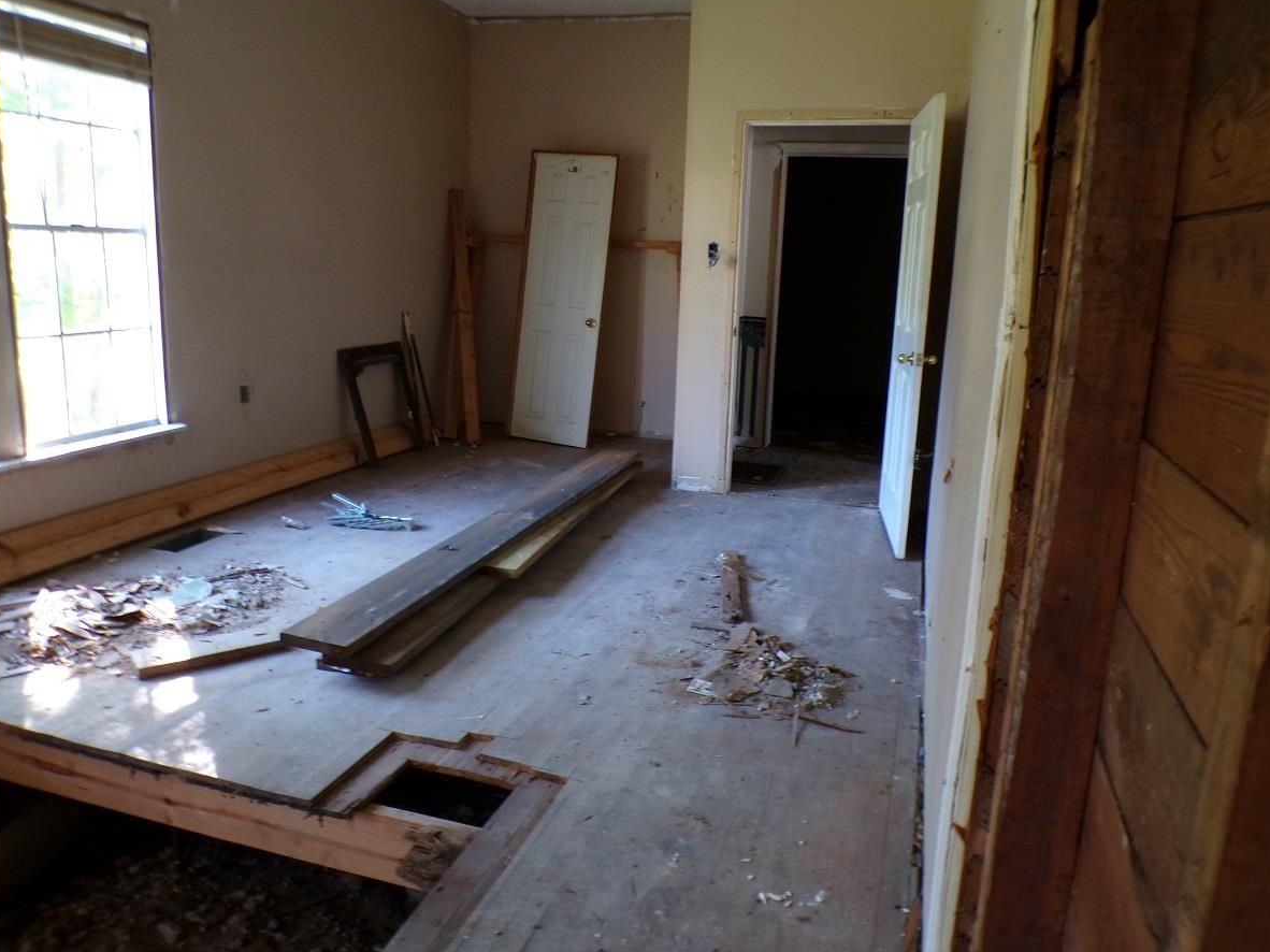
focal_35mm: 26
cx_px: 663
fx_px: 954
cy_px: 455
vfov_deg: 53.0
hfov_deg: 67.3
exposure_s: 1/17
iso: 200
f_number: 3
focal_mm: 4.3
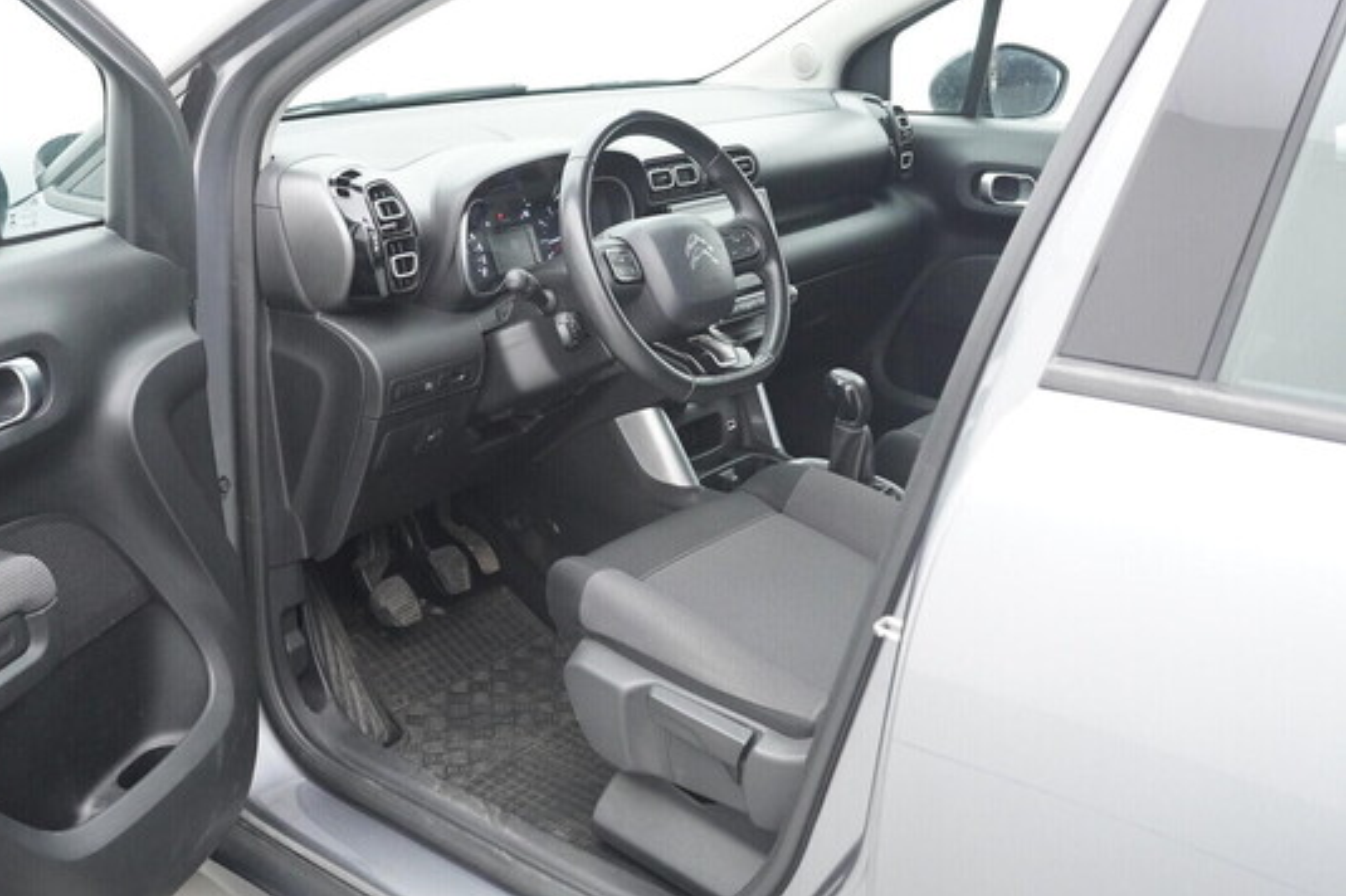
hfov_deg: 51.9
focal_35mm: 37
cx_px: 659
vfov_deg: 35.9
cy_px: 453
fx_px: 1382
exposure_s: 1/250
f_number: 5
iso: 5000
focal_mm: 24
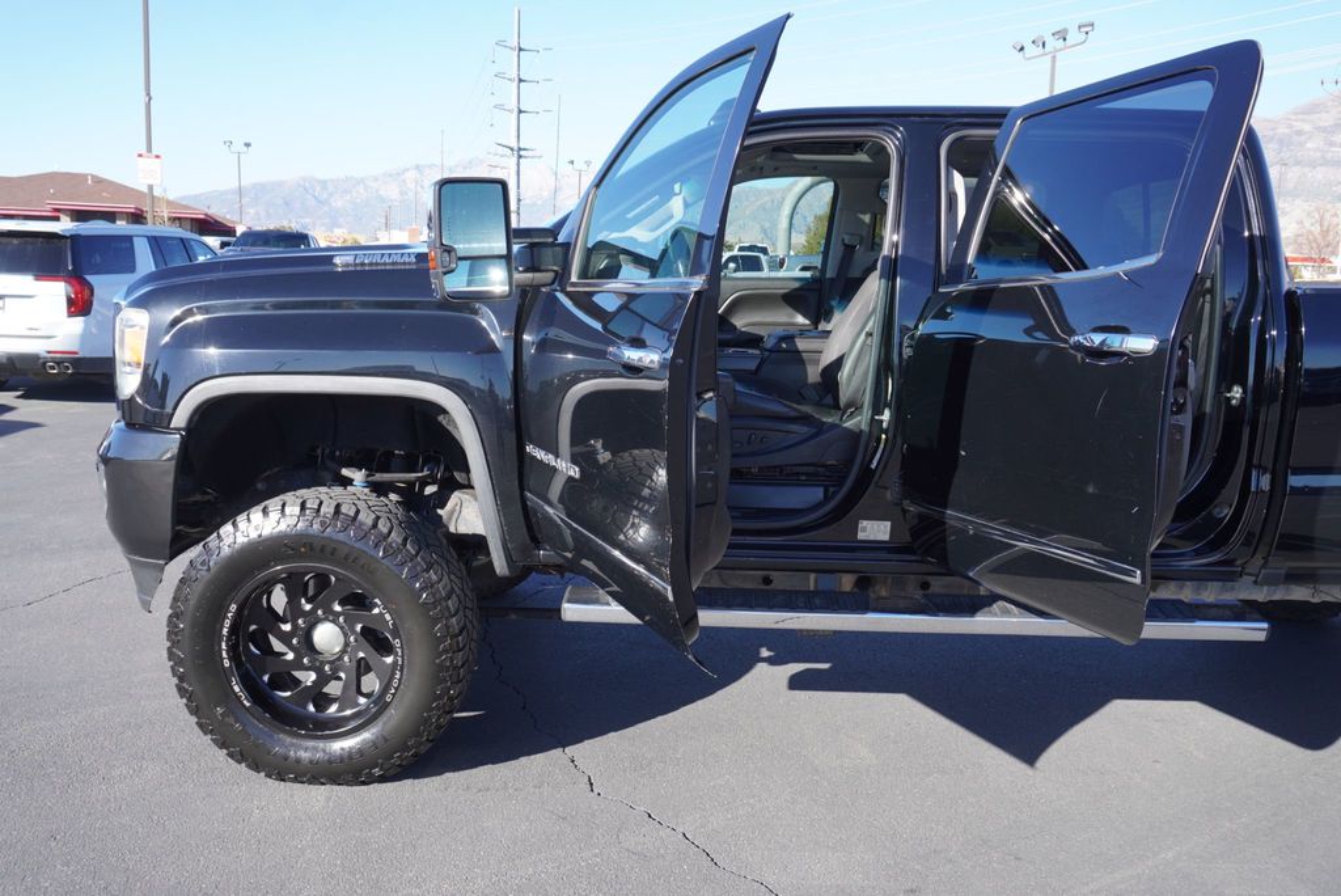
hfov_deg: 61.9
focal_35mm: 30
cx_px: 670
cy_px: 448
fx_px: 1118
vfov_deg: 43.7
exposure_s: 1/125
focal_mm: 20
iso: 100
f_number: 5.6
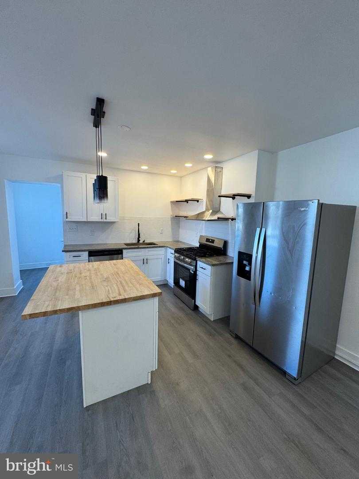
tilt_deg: -6.4
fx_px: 194
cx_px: 180
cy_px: 240
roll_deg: -0.7
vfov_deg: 102.1
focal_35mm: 14
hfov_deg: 85.7
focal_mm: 2.22
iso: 100
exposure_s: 1/120
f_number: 2.2
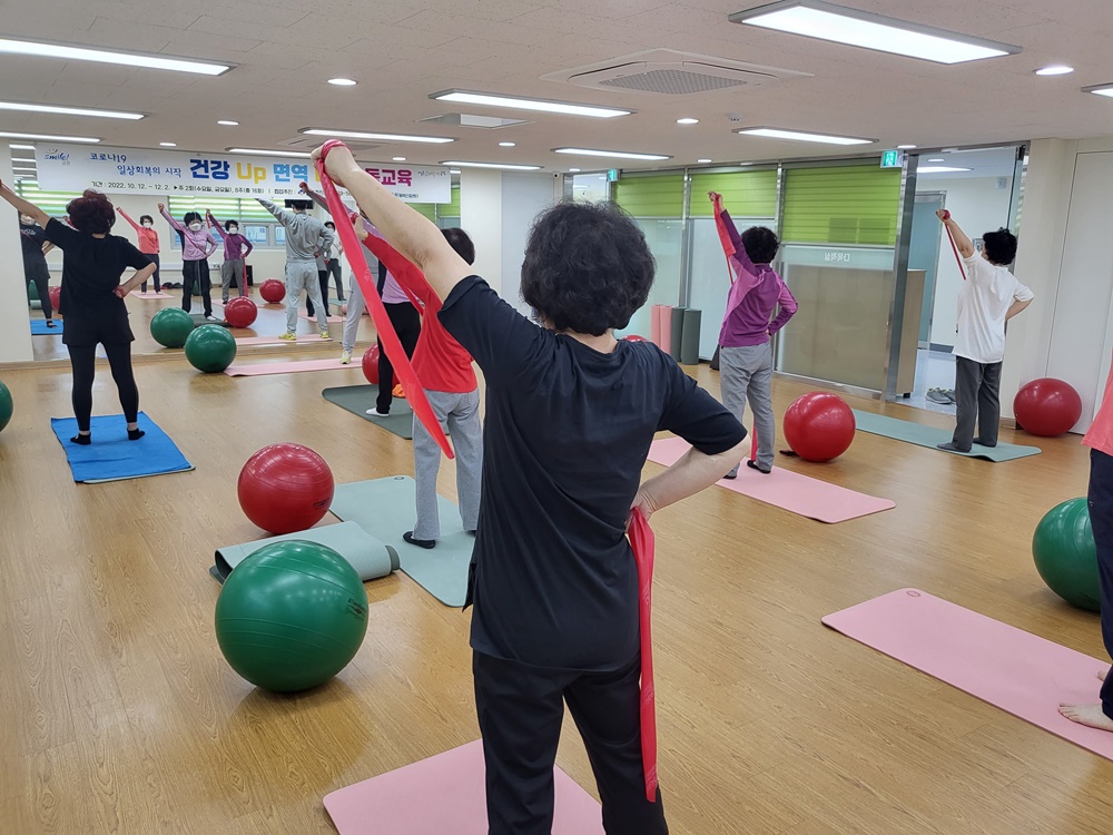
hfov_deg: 67.3
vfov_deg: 53.1
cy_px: 418
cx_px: 556
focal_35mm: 26
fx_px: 836
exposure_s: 1/120
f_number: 1.8
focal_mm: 4.25
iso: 80
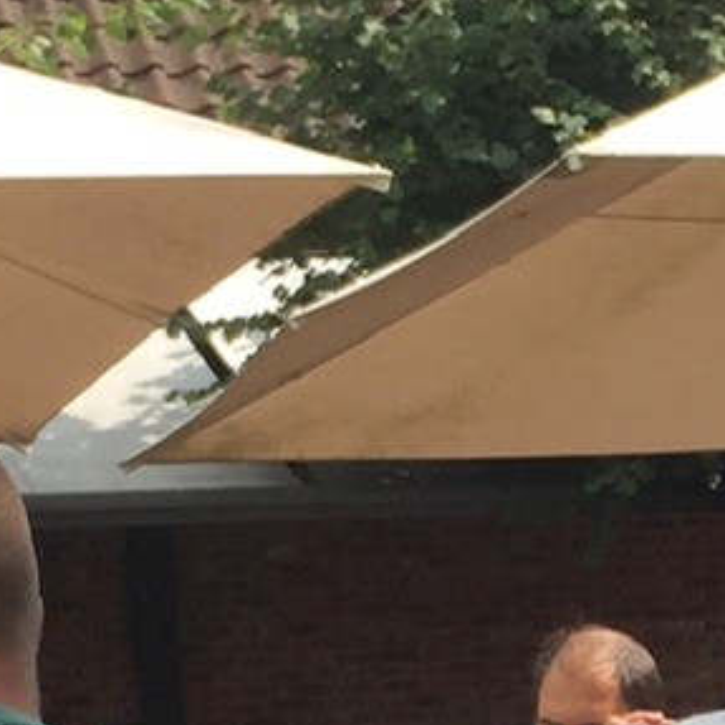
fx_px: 4336
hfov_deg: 9.3
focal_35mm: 183
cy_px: 1005
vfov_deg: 9.4
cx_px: 1137
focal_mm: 4.15
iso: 32
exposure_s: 1/942
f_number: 2.2
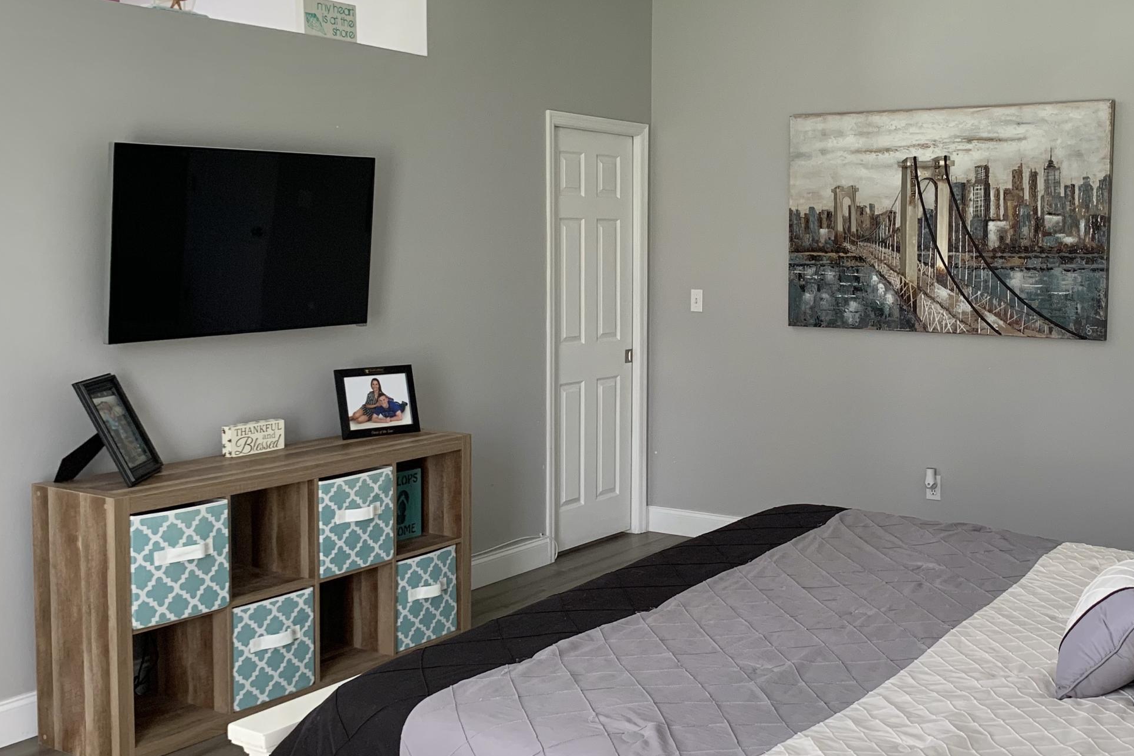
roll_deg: -1.1
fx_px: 1323
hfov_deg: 46.0
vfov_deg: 31.9
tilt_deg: -3.3
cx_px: 707
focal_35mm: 42
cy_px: 359
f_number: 1.8
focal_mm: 4.25
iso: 80
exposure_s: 1/121
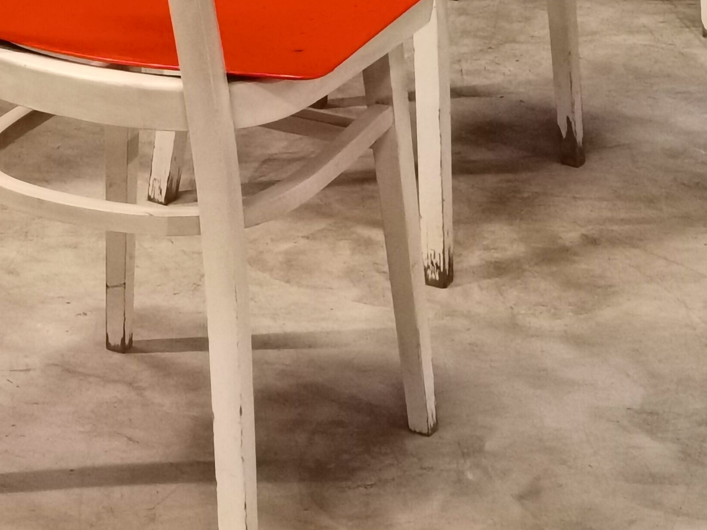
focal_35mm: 138
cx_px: 40
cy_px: -23
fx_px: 2819
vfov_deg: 10.6
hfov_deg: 14.1
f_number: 1.9
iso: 500
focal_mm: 6.71
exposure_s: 1/33.3
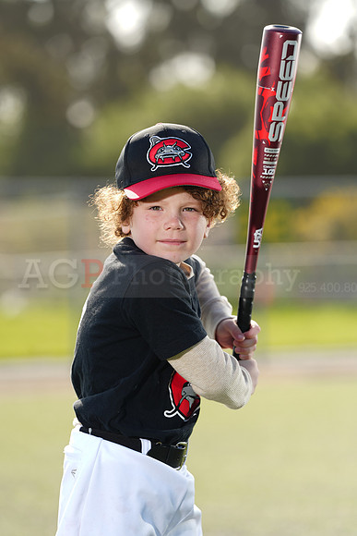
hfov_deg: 6.9
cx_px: 178
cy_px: 268
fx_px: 2973
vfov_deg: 10.3
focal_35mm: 200
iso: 64
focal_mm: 200
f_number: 4.5
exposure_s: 1/250
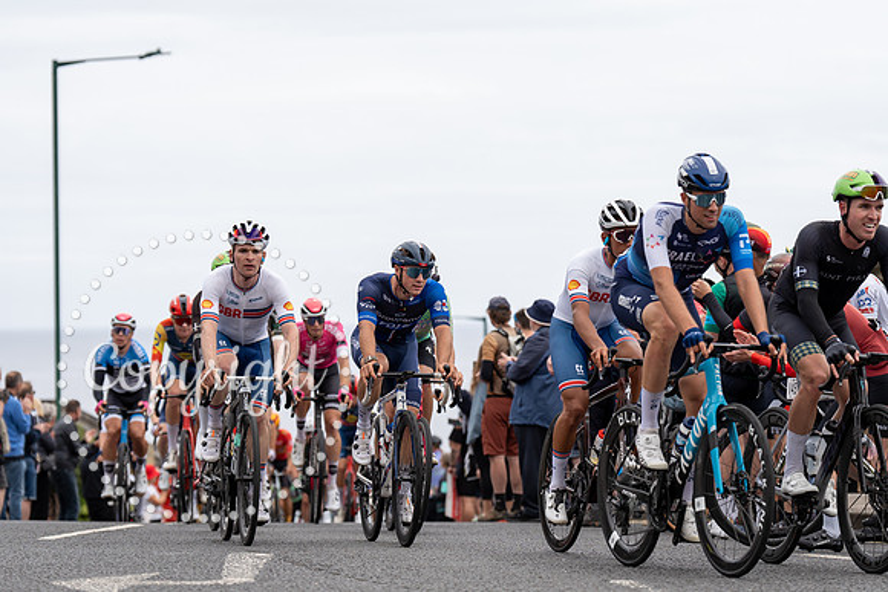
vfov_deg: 11.2
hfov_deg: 16.6
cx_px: 444
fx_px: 3035
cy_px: 296
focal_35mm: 123
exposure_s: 1/1000
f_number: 3.5
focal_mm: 123
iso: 320
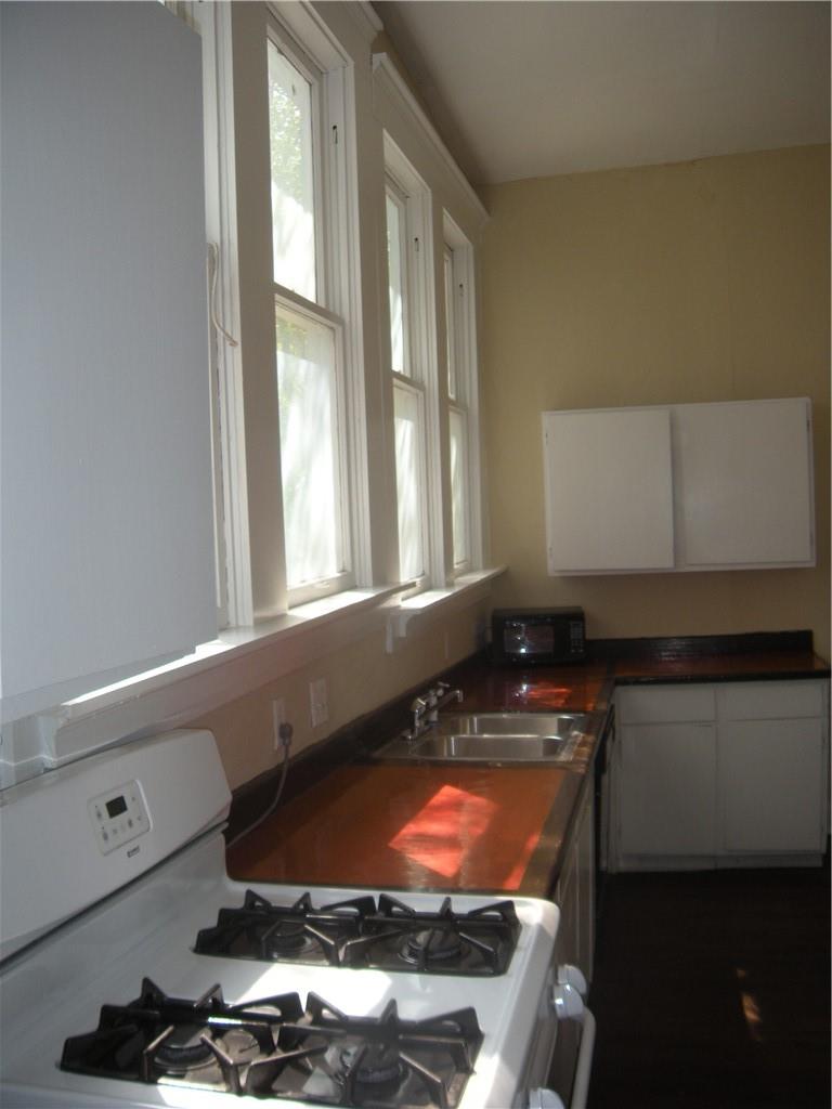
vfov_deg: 52.6
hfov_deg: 40.7
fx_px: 1122
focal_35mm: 35
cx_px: 416
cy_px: 554
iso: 64
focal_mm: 5.9
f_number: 3.8
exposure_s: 1/65.6
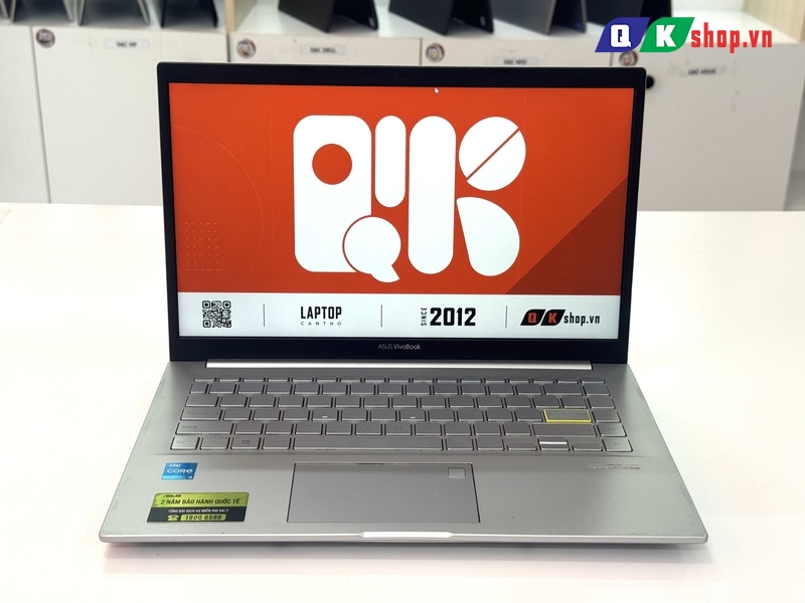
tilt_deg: -23.8
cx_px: 402
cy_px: 302
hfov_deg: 39.7
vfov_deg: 30.3
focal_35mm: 48
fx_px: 1116
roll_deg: -0.7
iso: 50
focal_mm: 6.76
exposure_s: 1/145
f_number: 1.78
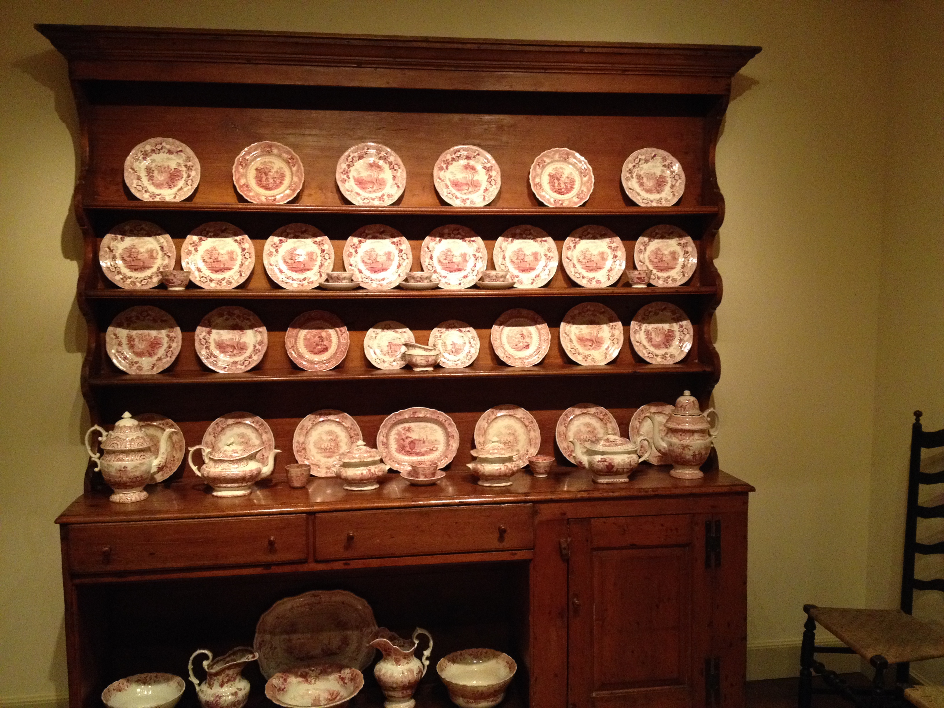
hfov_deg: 52.6
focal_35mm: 35
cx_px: 472
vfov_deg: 40.7
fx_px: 954
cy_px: 354
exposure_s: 1/17
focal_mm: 4.28
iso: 400
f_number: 2.4
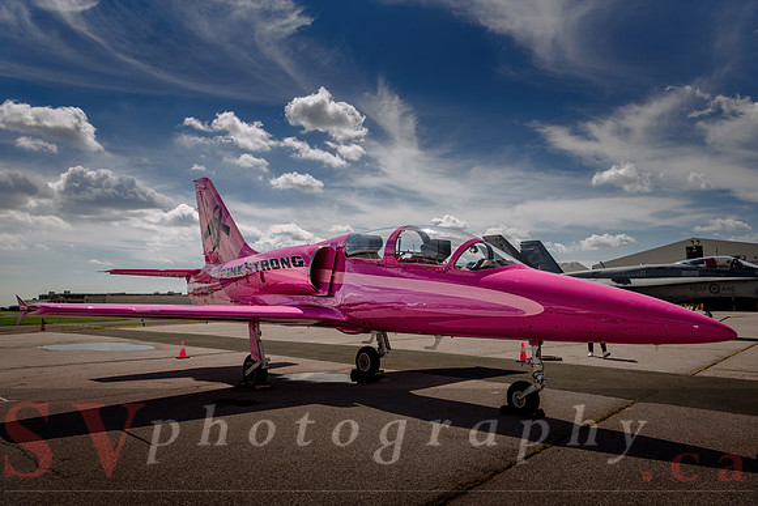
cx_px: 384
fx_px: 602
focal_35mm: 29
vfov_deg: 45.6
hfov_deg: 64.4
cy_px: 253
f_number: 8
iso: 64
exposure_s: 1/250
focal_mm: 28
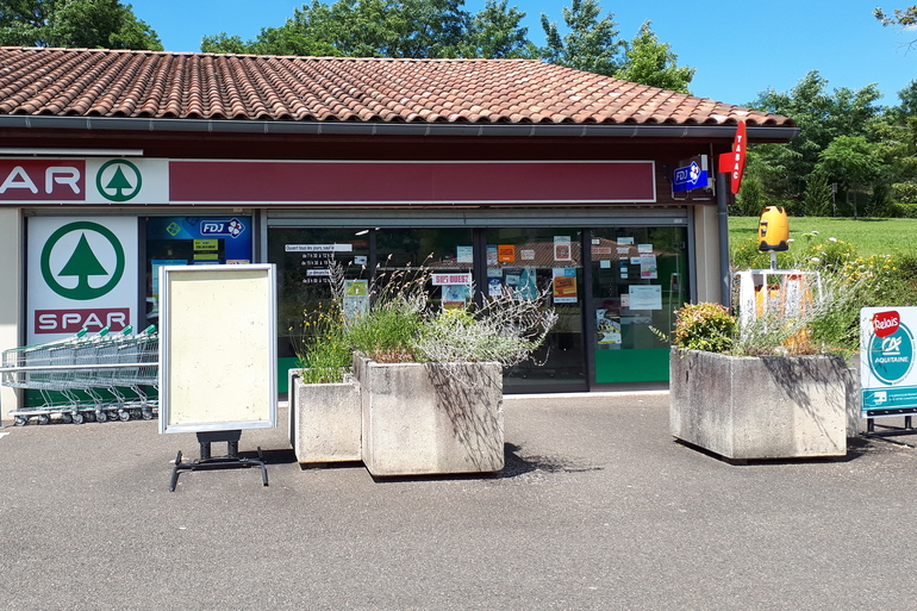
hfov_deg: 53.9
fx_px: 891
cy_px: 229
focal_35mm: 35
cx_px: 349
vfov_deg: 37.6
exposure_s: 1/791
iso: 40
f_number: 1.9
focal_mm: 3.6
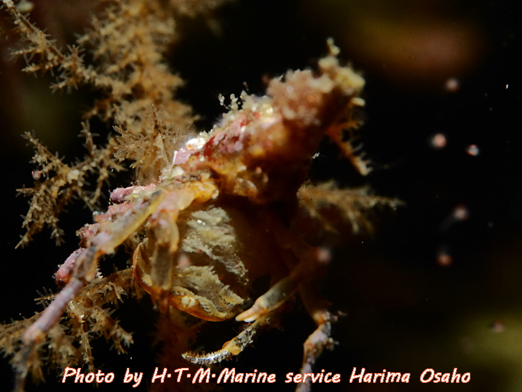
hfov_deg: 21.8
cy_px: 196
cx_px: 261
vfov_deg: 16.4
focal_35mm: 90
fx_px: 1358
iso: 2000
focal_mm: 45
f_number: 11
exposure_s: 1/100
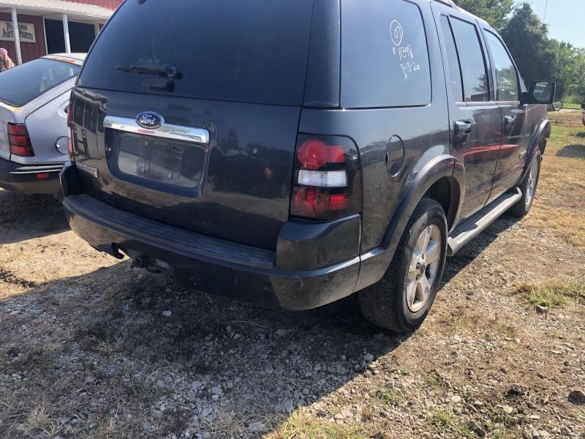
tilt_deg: -16.0
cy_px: 220
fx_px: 473
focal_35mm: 28
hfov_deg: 63.4
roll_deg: +0.9
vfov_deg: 49.7
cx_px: 292
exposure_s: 1/539
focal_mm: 3.99
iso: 20
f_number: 1.8
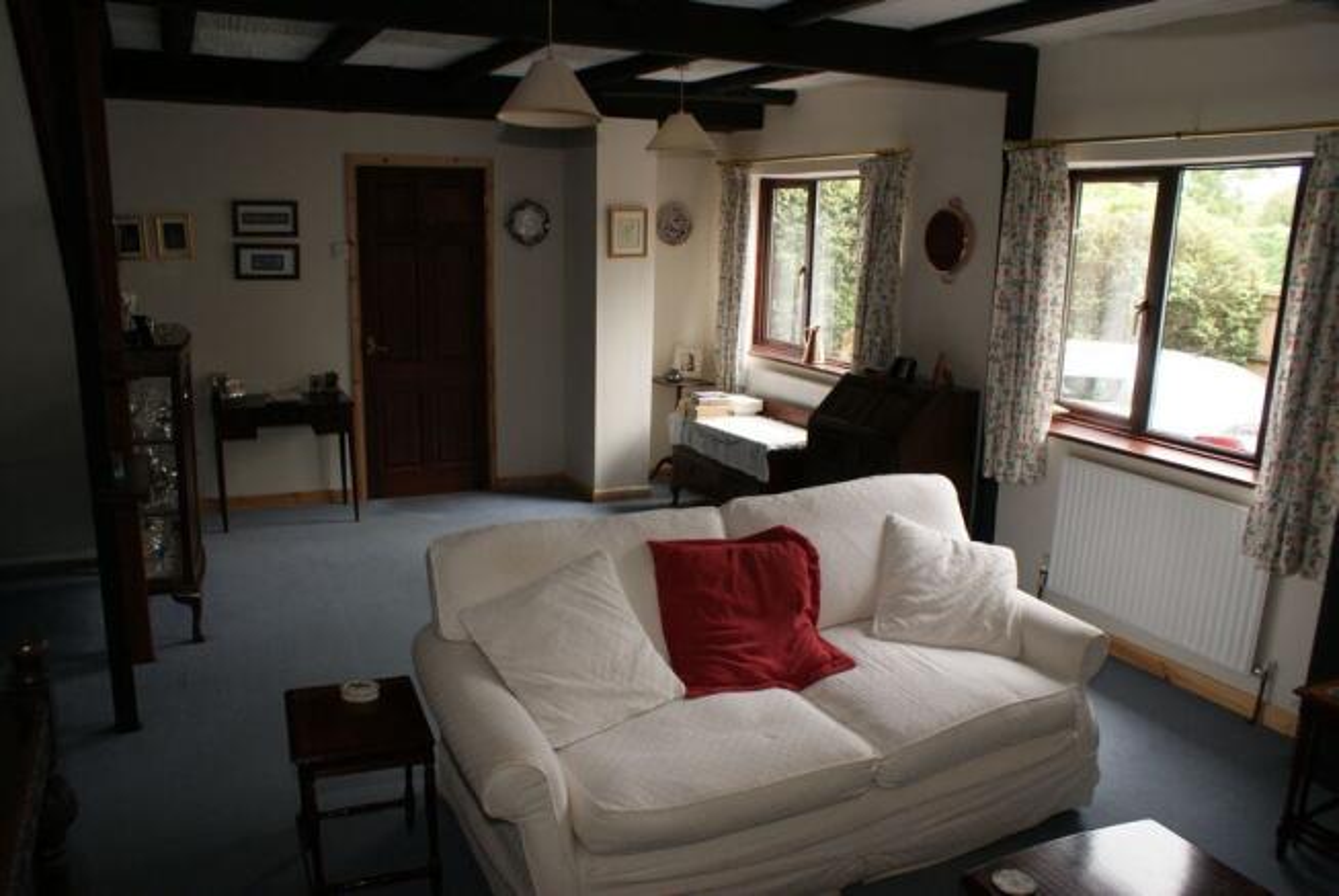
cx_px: 670
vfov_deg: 48.0
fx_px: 1005
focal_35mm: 27
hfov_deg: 67.3
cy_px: 448
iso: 400
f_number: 5.6
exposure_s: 1/80
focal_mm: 18
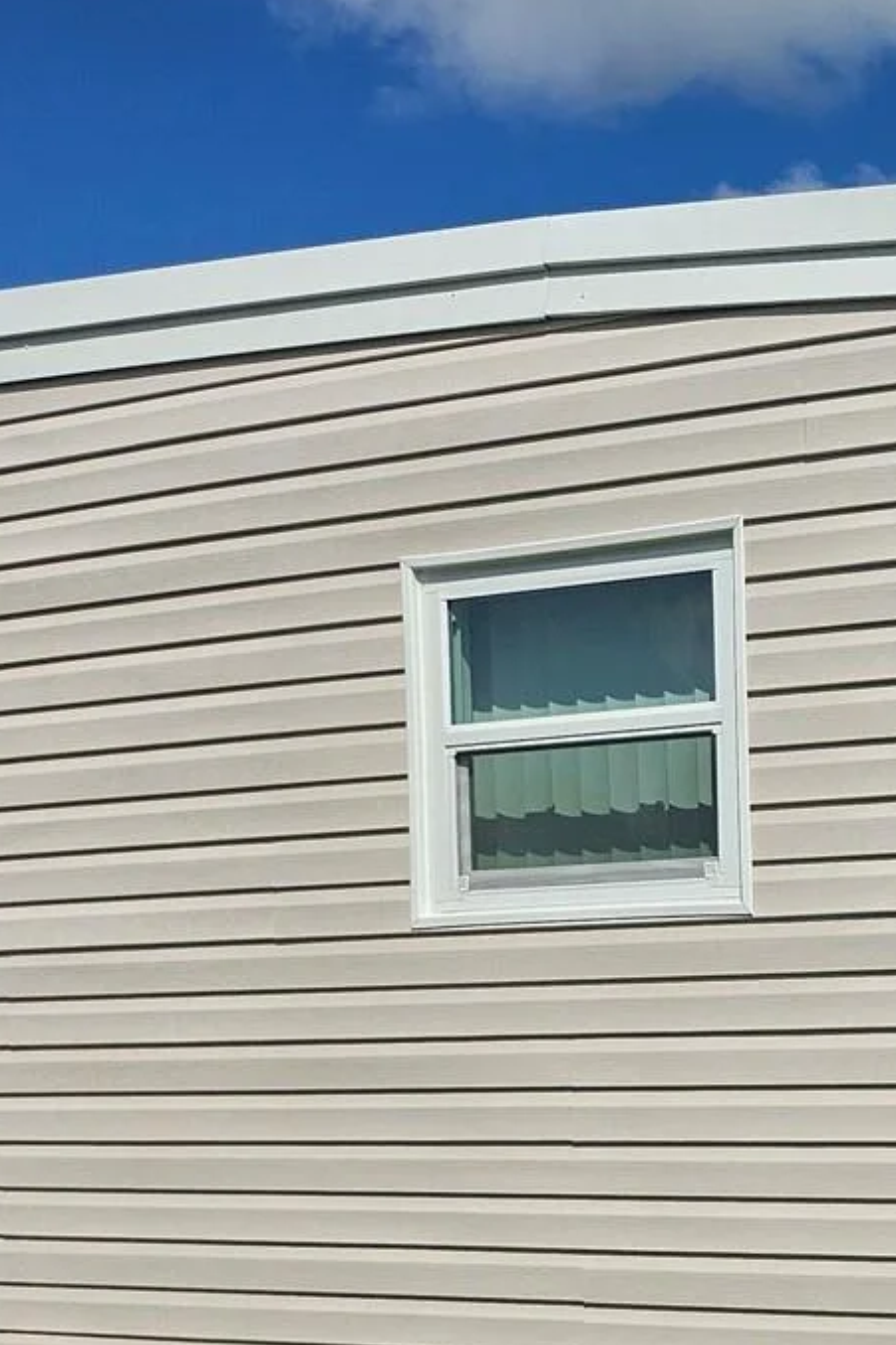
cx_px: 1252
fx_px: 2204
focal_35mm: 59
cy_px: 1119
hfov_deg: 20.4
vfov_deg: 32.8
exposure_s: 1/11413
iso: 50
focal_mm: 5
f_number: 1.8
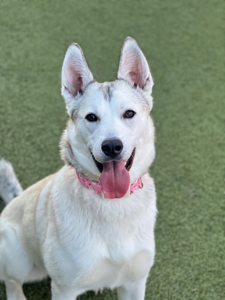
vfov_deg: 25.3
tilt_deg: -35.0
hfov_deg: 19.1
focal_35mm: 77
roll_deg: -6.6
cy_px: 150
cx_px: 112
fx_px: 667
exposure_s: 1/121
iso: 80
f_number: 2.8
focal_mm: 9
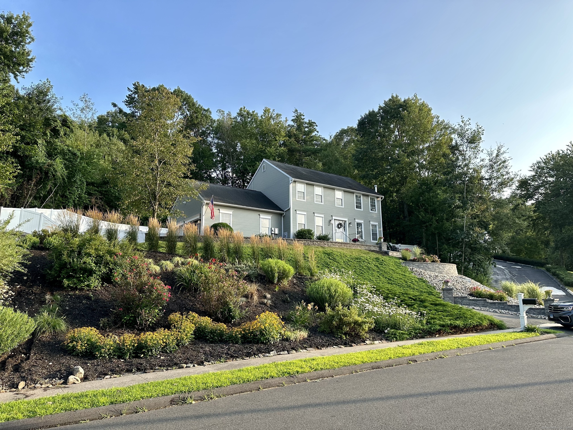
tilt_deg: +11.3
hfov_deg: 71.6
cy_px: 215
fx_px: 397
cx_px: 286
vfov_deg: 56.8
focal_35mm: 24
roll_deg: +0.7
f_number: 1.78
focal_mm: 6.86
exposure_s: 1/1289
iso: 80
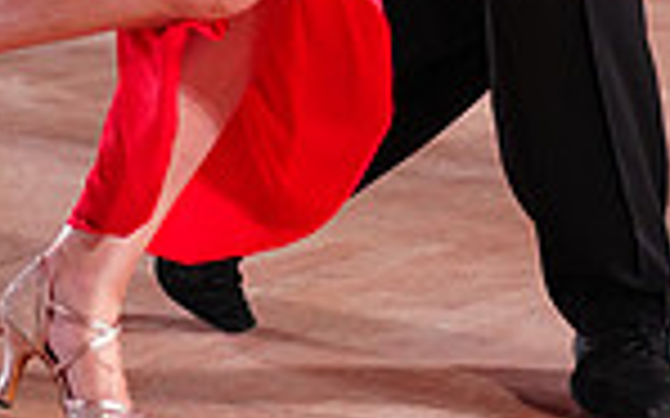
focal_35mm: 325
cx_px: 420
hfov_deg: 6.5
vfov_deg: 4.0
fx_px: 5932
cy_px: -598
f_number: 2.8
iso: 2000
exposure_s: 1/500
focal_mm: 82
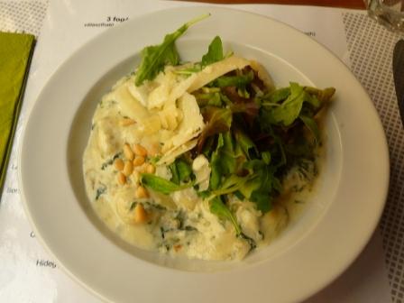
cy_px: 152
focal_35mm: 38
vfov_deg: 37.7
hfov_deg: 49.0
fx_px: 443
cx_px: 202
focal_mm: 4.7
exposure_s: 1/50
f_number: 3.3
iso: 100
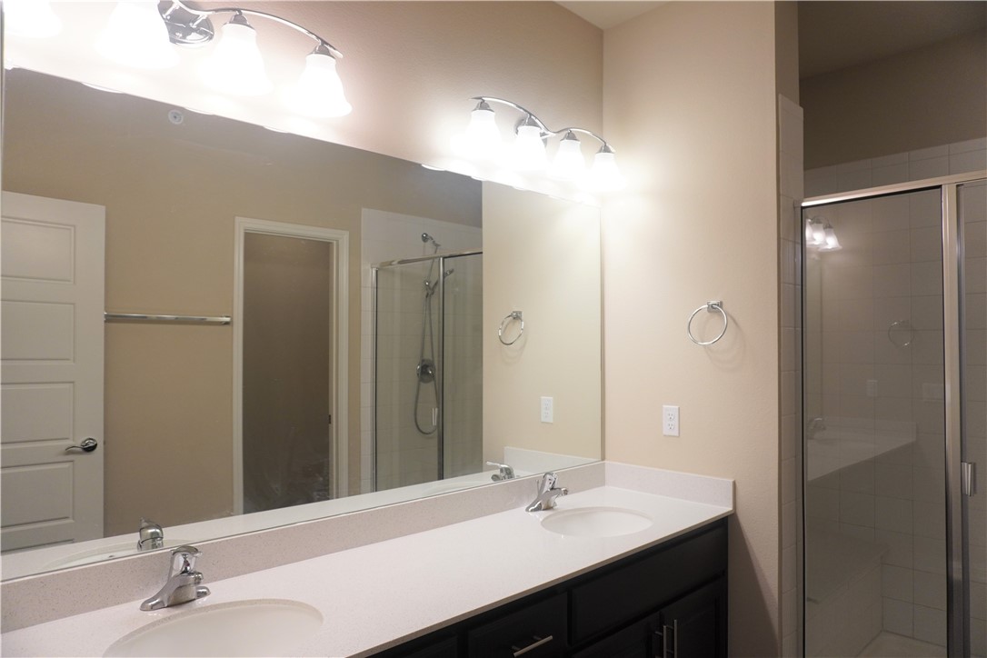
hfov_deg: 73.7
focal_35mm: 24
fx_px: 658
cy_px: 329
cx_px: 494
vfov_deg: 53.1
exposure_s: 1/160
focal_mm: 16
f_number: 4
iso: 640
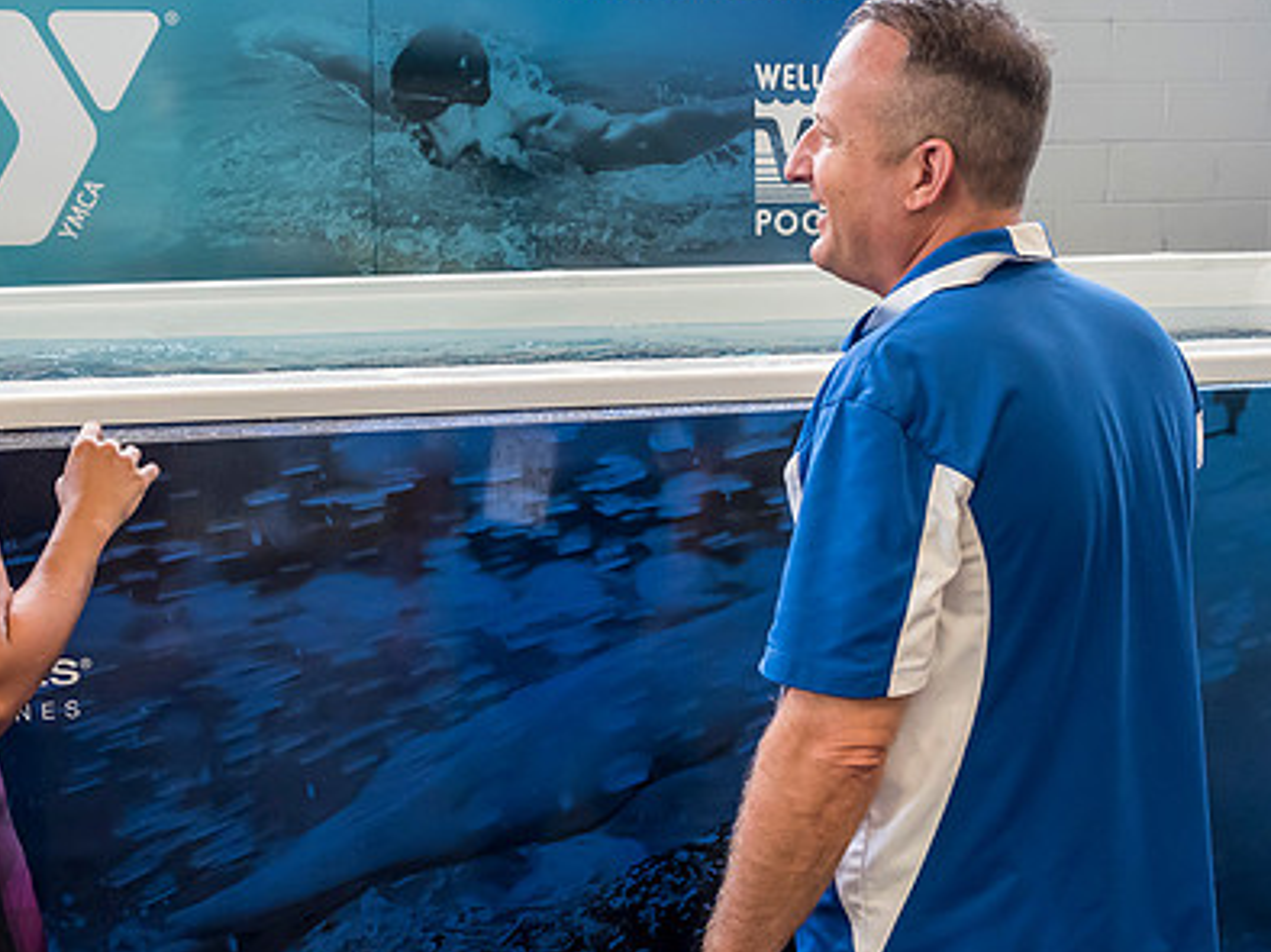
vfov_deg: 26.1
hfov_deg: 34.0
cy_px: 499
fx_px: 2055
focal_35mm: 56
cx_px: 410
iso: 2500
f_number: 4.5
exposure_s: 1/200
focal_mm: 19
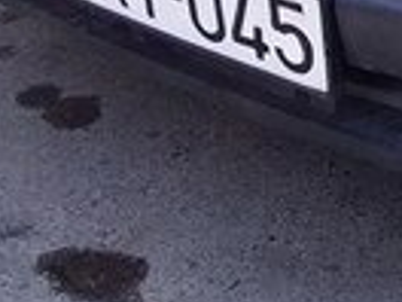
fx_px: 1800
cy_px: -294
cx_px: 877
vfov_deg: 9.0
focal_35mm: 155
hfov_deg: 11.2
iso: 40
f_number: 2.2
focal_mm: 3.3
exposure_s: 1/172
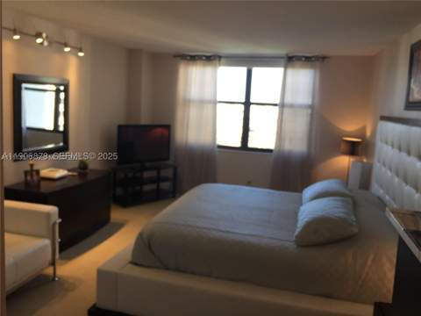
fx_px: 353
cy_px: 158
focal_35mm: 29
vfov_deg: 48.2
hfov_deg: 61.7
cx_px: 210
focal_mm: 4.15
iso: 32
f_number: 2.2
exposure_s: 1/40
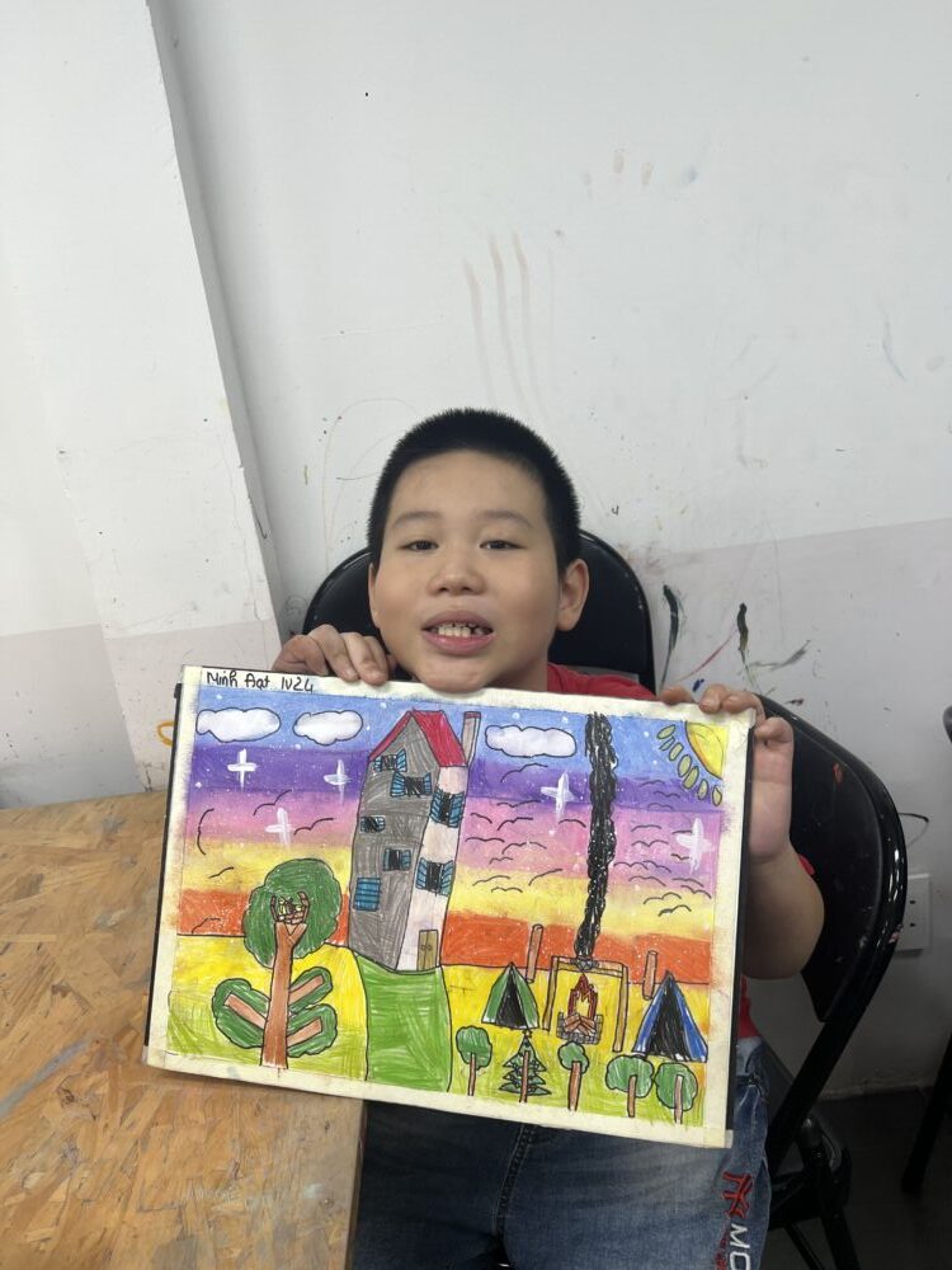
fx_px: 953
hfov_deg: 53.1
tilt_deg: -18.8
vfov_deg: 67.3
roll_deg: +7.8
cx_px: 476
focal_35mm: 26
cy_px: 635
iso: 40
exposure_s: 1/121
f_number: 1.5
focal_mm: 5.7
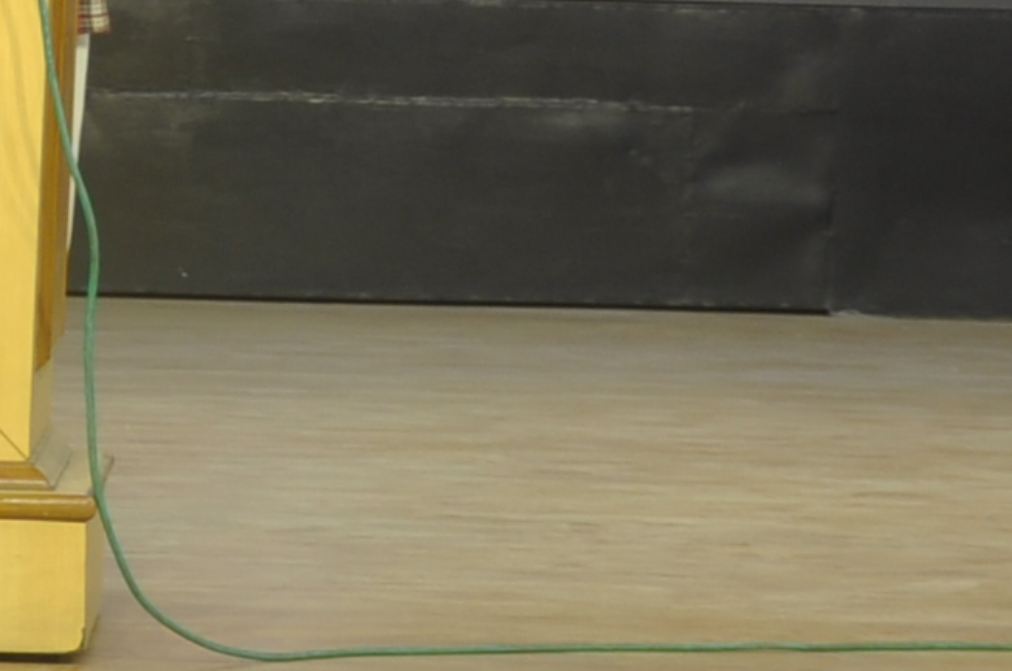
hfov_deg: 7.4
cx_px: -263
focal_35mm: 276
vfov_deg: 5.0
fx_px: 7745
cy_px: 20
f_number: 4
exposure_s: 1/15
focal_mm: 28
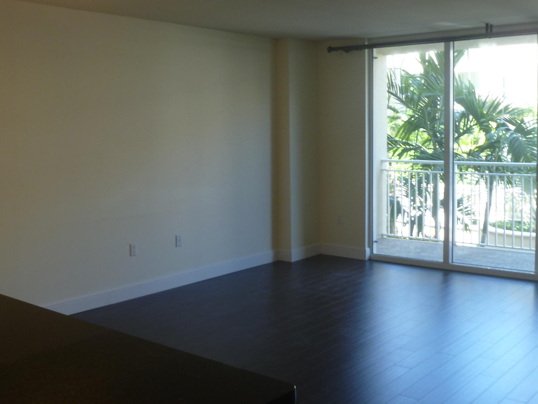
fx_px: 653
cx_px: 258
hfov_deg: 44.8
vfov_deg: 34.2
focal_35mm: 42
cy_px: 161
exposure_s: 1/30
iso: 80
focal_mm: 5
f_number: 3.3
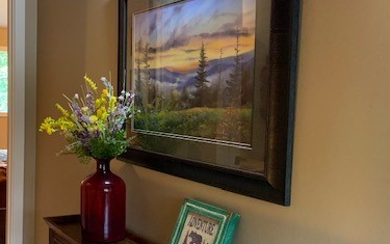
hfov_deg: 41.0
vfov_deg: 27.4
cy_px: 147
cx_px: 84
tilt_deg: -5.9
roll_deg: -1.8
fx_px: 500
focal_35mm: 47
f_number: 1.8
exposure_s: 1/40
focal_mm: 4.25
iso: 400
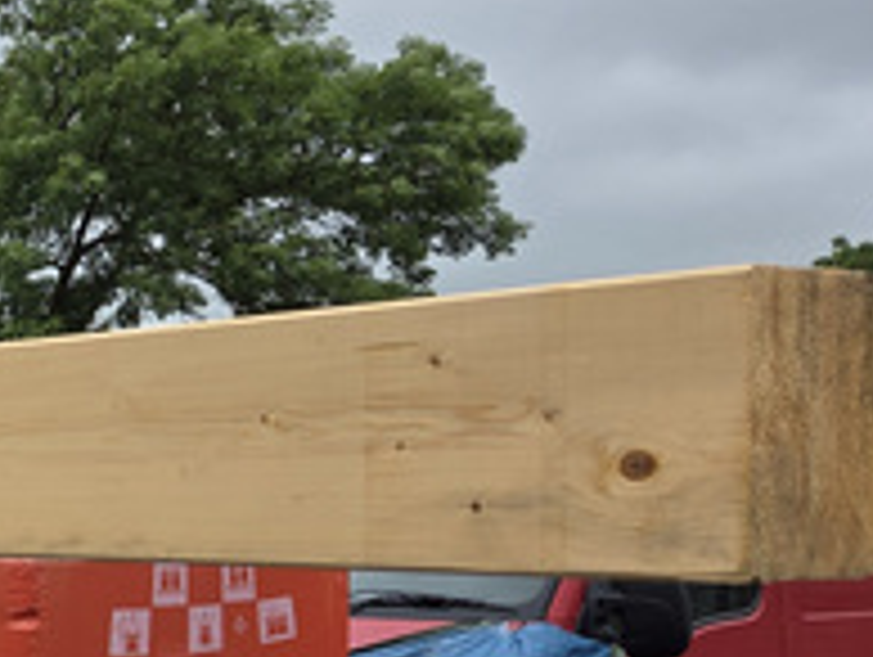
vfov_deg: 20.5
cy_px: 522
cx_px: -464
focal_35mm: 71
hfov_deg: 22.2
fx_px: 1793
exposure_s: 1/1304
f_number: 1.8
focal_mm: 5.4
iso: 80
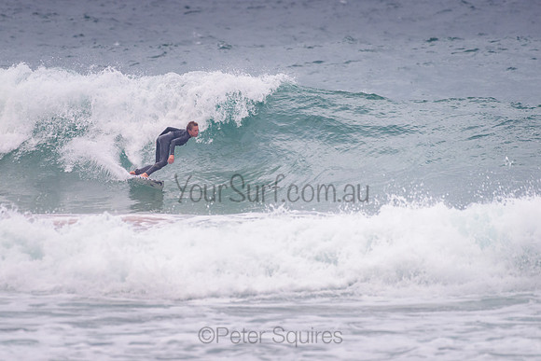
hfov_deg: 3.4
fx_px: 9213
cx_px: 210
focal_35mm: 613
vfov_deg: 2.2
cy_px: 140
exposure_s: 1/2000
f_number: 5.6
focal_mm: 500
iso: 640
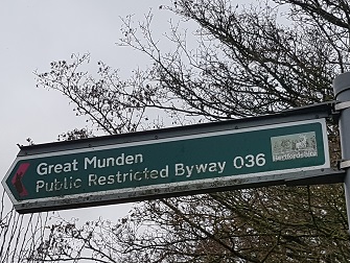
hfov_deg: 58.3
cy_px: 156
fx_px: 314
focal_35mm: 31
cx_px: 184
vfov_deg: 45.3
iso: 50
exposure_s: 1/690
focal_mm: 4.2
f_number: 1.7
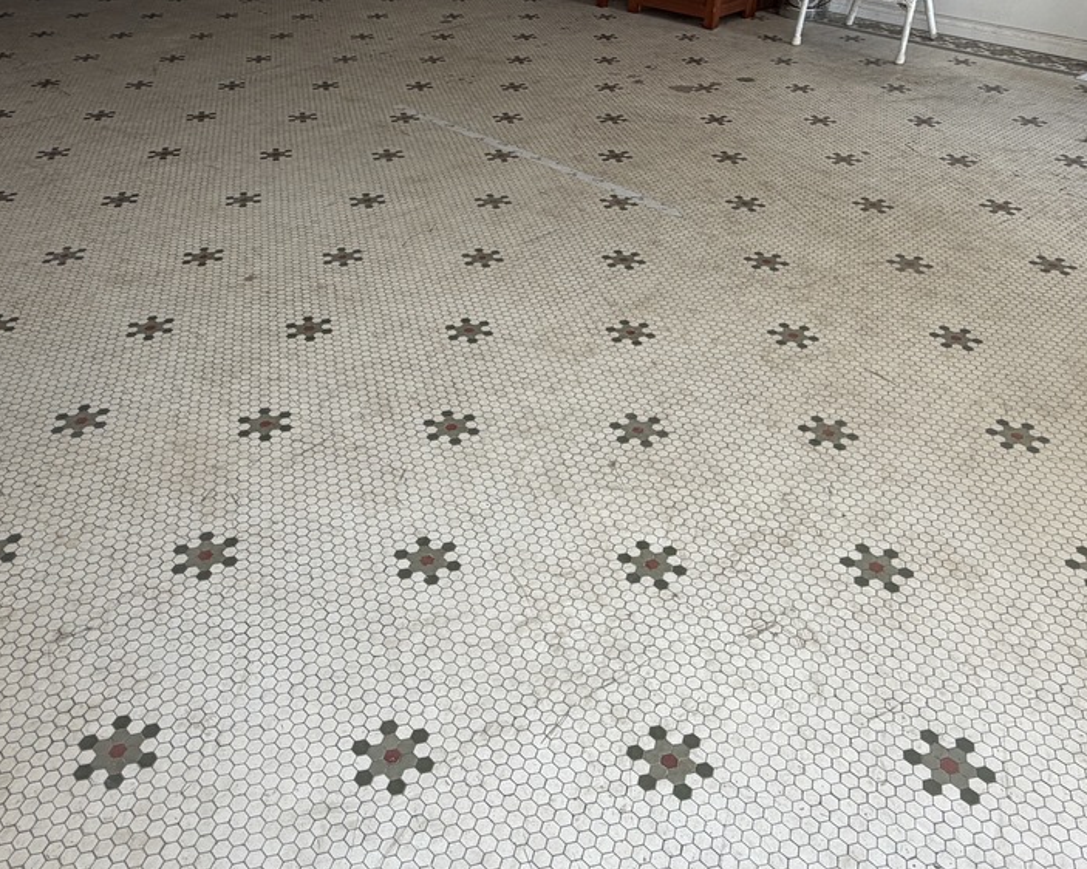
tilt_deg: -39.5
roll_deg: +2.6
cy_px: 476
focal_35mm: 28
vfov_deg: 51.4
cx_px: 533
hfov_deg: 62.2
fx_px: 901
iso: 50
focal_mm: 2.22
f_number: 2.2
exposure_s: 1/121
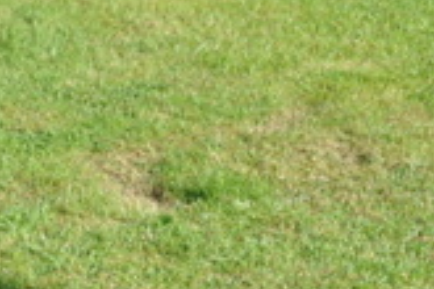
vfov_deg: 8.1
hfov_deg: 12.0
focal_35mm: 160
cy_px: 615
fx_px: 1929
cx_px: -305
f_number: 10
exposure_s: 1/100
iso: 200
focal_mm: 22
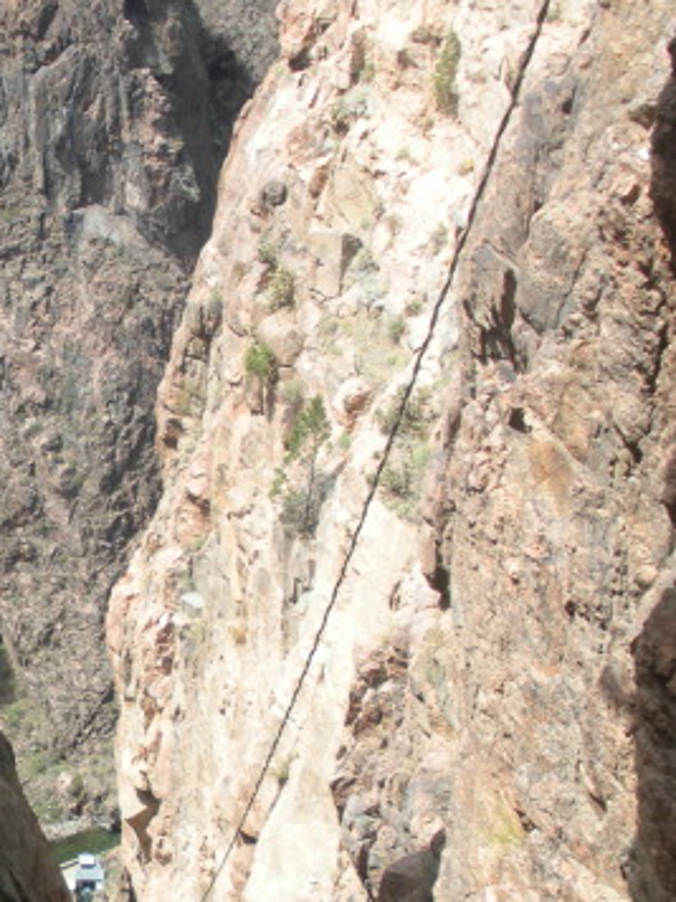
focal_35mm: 81
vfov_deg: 24.0
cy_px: 636
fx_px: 2109
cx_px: -8
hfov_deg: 17.8
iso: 64
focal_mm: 6.3
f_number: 3.5
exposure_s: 1/291
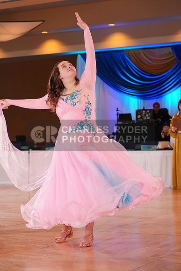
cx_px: 90
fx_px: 648
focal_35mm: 86
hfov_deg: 15.9
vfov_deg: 23.6
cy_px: 136
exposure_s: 1/160
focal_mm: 86
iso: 1250
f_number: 5
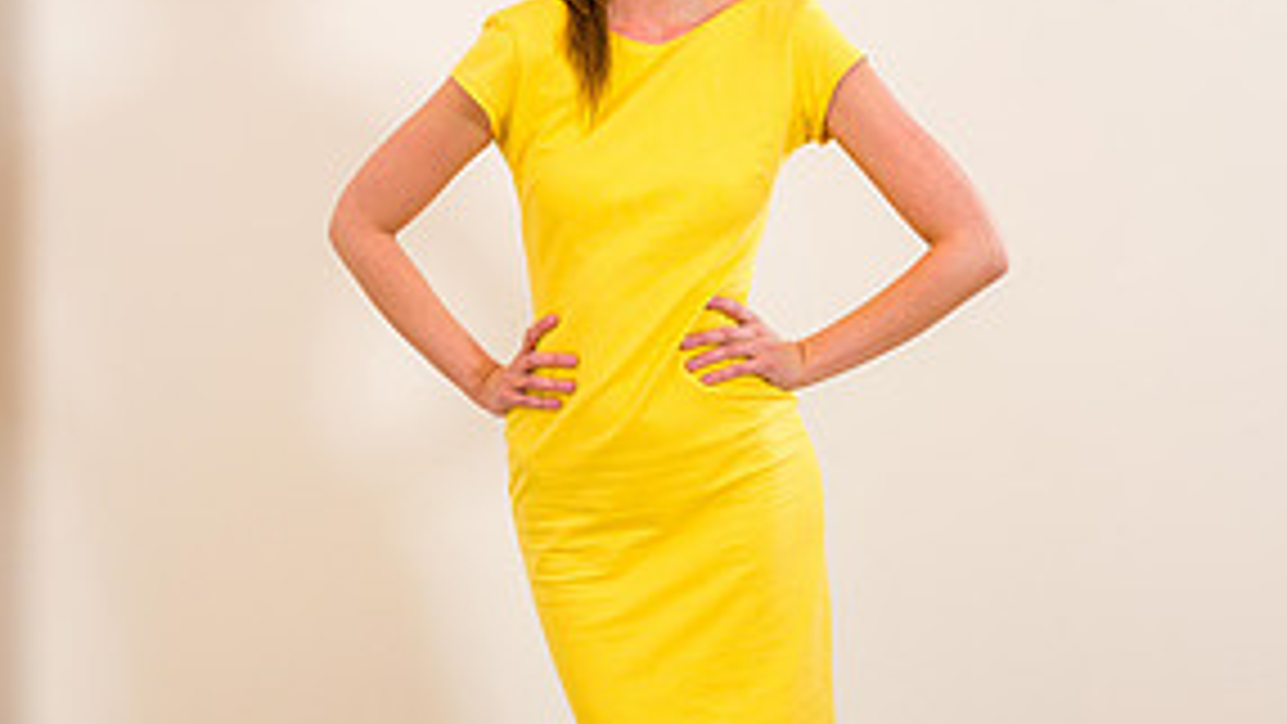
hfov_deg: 28.6
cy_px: 441
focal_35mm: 74
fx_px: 2526
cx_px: 637
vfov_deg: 16.3
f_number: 6.3
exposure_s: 1/250
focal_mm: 45
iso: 500
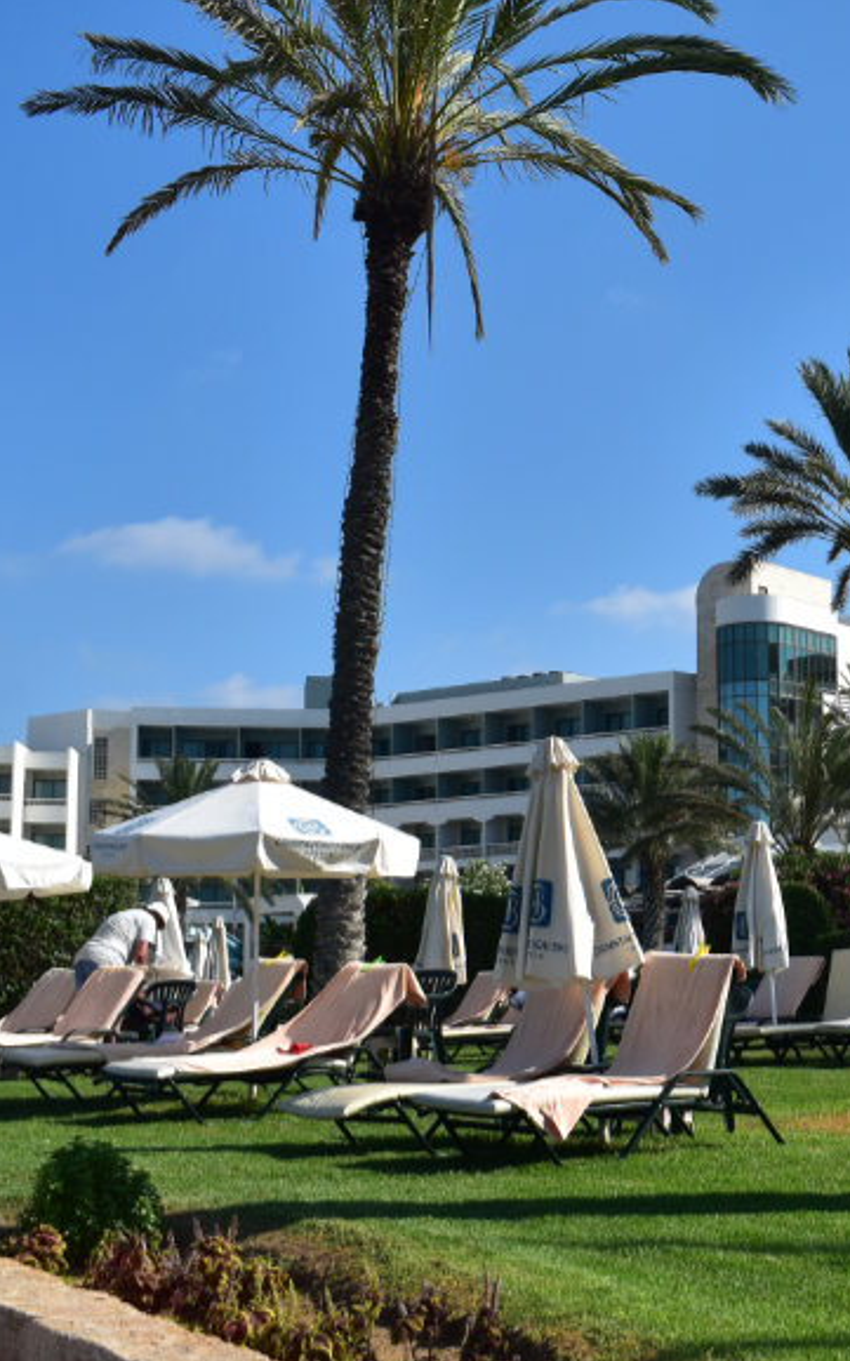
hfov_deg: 21.3
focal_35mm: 57
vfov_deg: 35.7
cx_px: 996
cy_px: 759
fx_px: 2110
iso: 280
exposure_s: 1/500
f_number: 11
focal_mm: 21
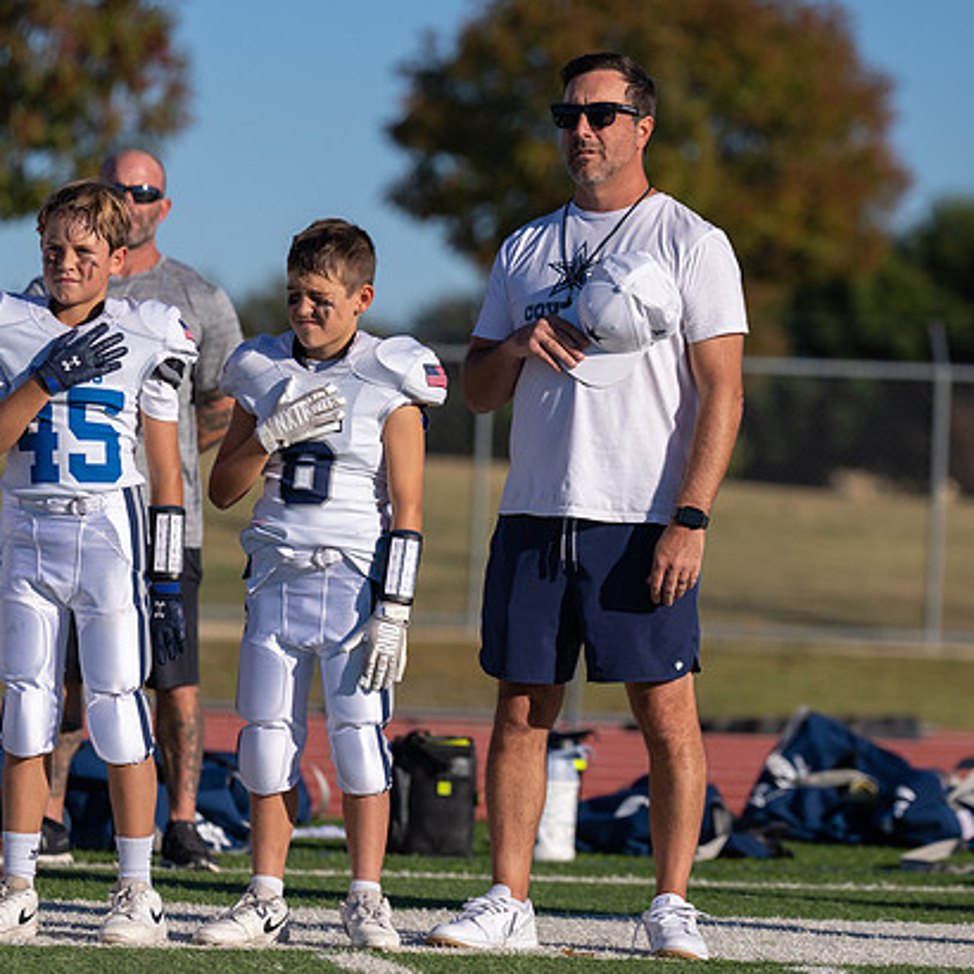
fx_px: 6940
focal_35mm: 218
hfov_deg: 8.0
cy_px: 495
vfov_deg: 8.0
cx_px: 597
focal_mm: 150
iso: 100
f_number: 2.8
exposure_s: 1/4000
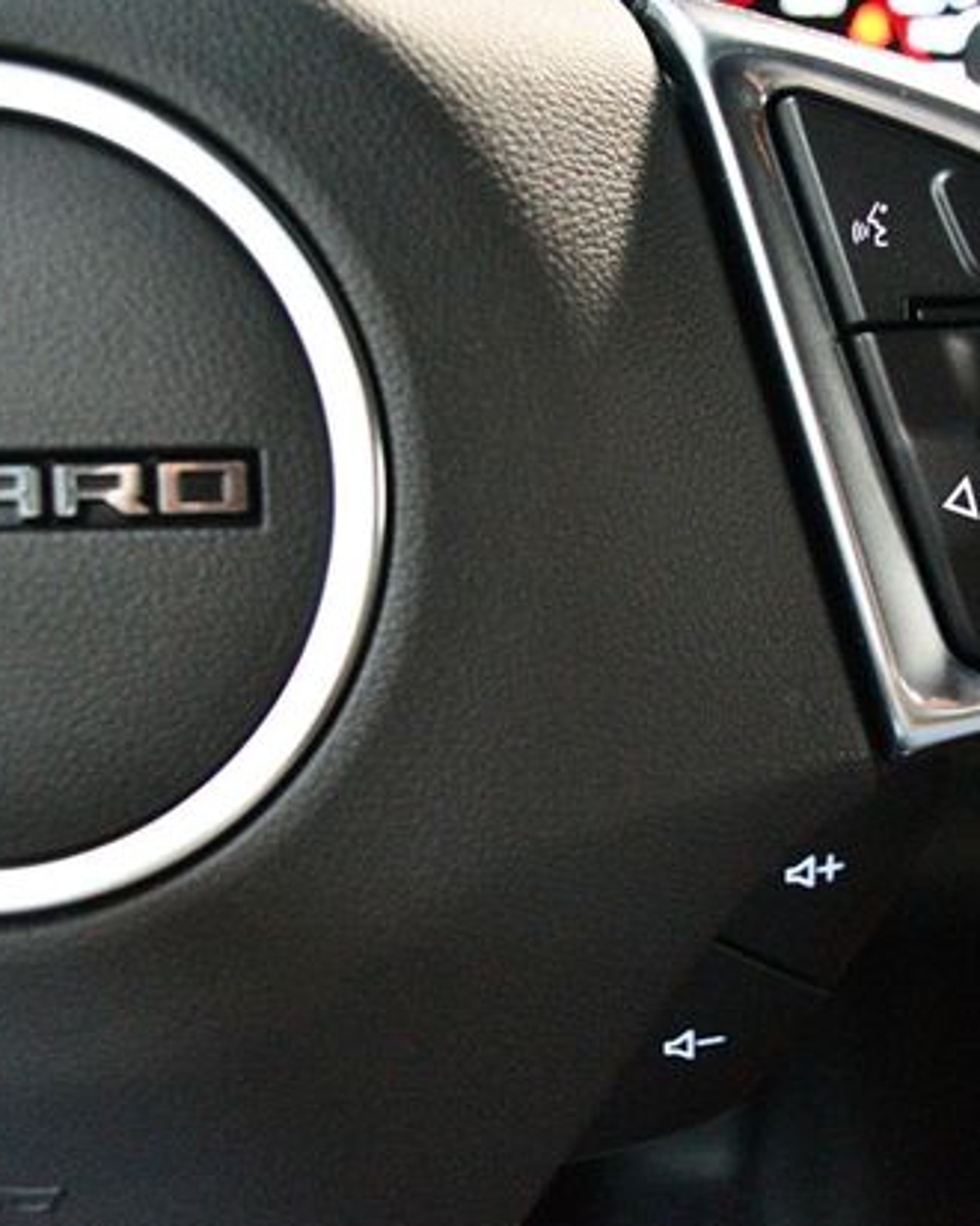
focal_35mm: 48
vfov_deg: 38.8
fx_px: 1742
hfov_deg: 30.7
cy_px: 620
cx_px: 766
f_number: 3.8
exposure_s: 1/50
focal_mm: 22
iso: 12800
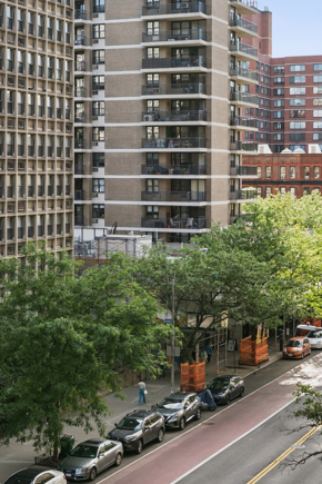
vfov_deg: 28.0
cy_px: 181
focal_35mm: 72
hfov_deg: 18.9
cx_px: 167
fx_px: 966
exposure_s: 1/125
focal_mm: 29
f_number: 8
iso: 400
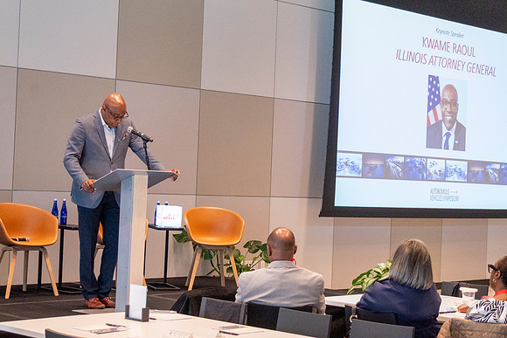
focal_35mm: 75
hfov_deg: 27.0
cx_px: 254
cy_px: 169
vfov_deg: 18.2
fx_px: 1056
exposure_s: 1/125
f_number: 5.3
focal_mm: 50
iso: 2000
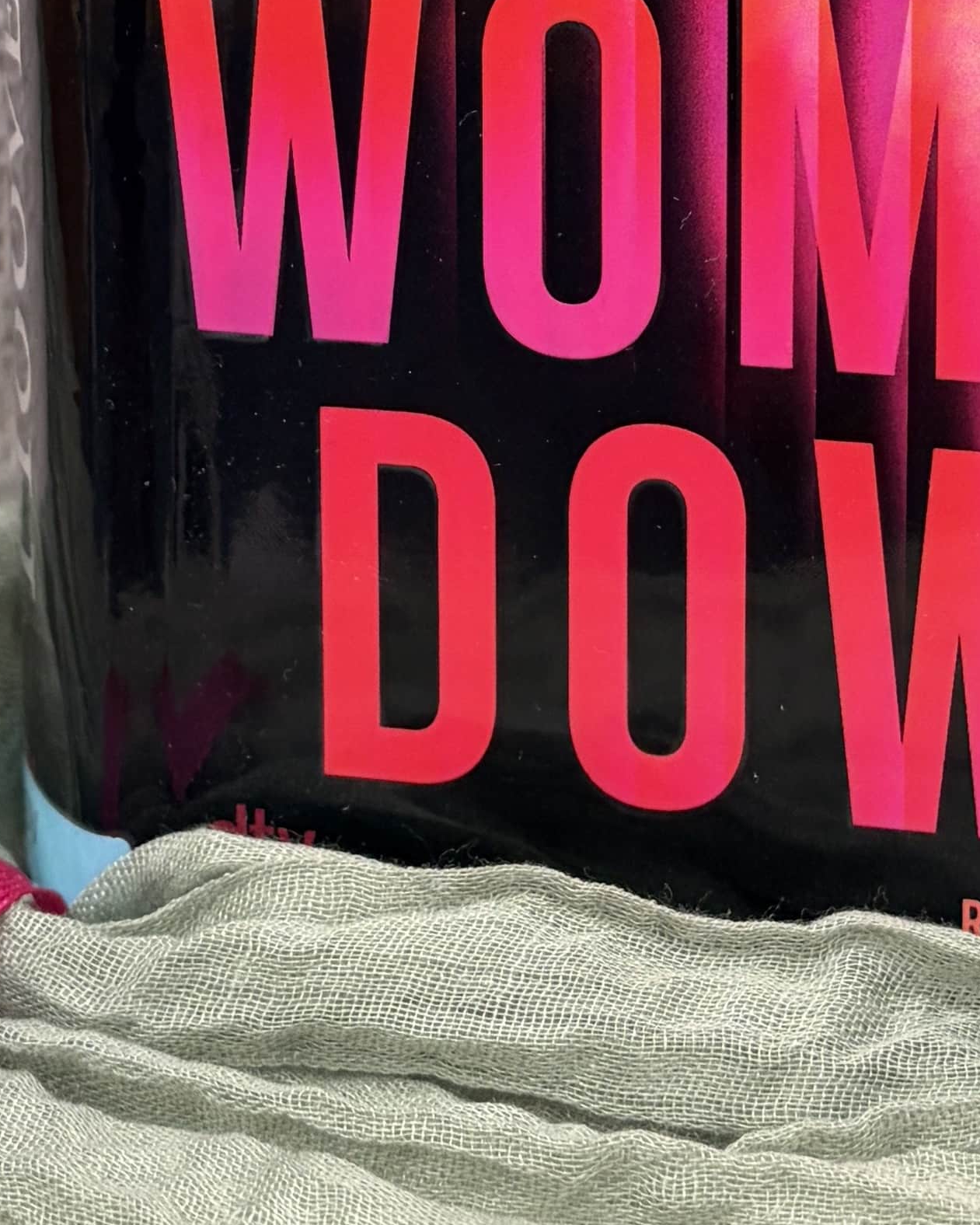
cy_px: -86
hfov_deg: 16.6
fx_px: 3335
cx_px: 745
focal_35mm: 92
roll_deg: -0.5
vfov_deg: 20.0
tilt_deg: -8.6
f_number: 1.6
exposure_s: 1/74
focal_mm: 5.96
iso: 125
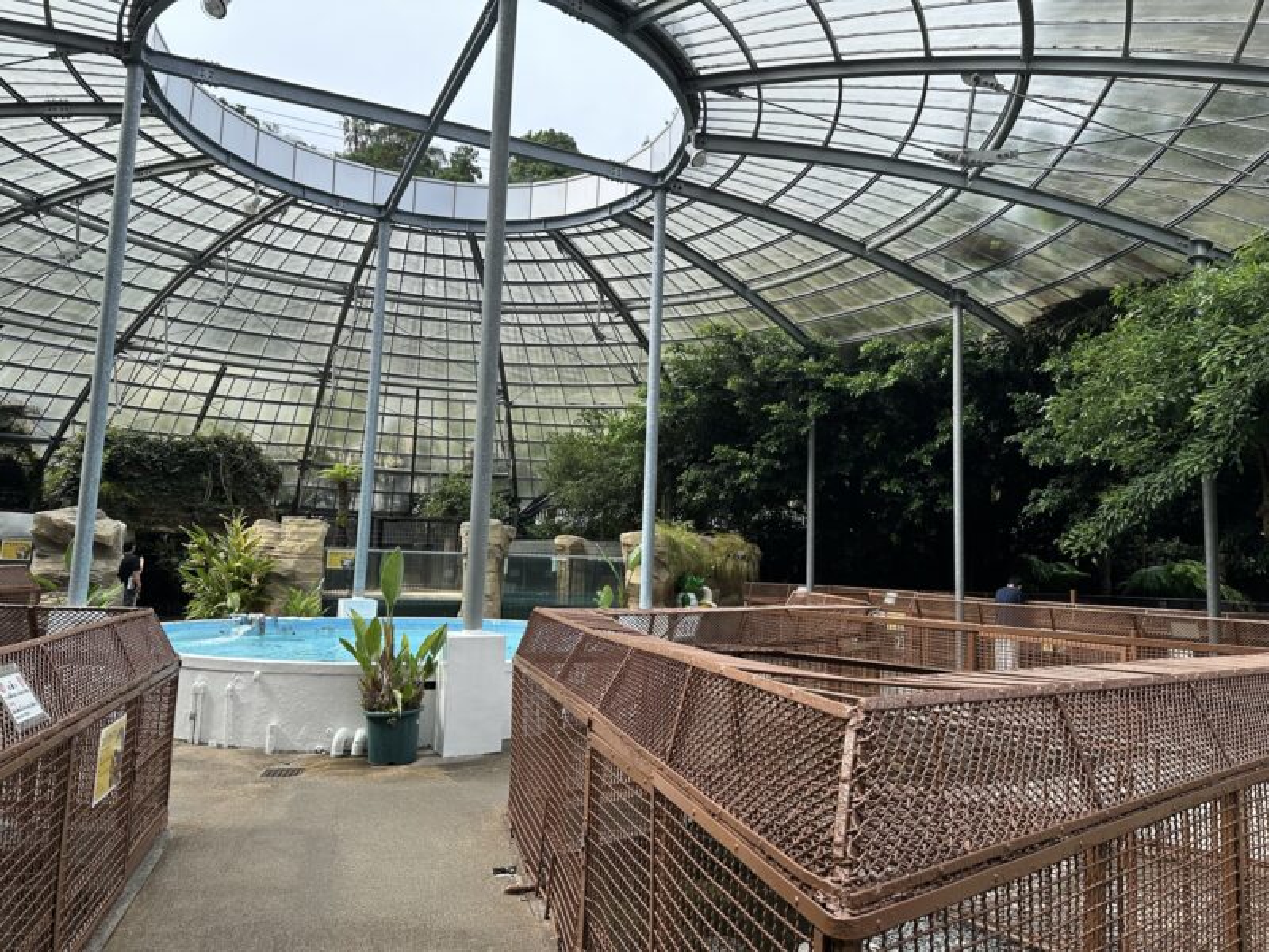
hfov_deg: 71.6
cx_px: 634
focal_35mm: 24
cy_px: 476
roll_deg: -1.3
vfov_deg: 56.8
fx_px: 880
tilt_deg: +6.3
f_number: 1.78
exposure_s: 1/1272
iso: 80
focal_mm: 6.86
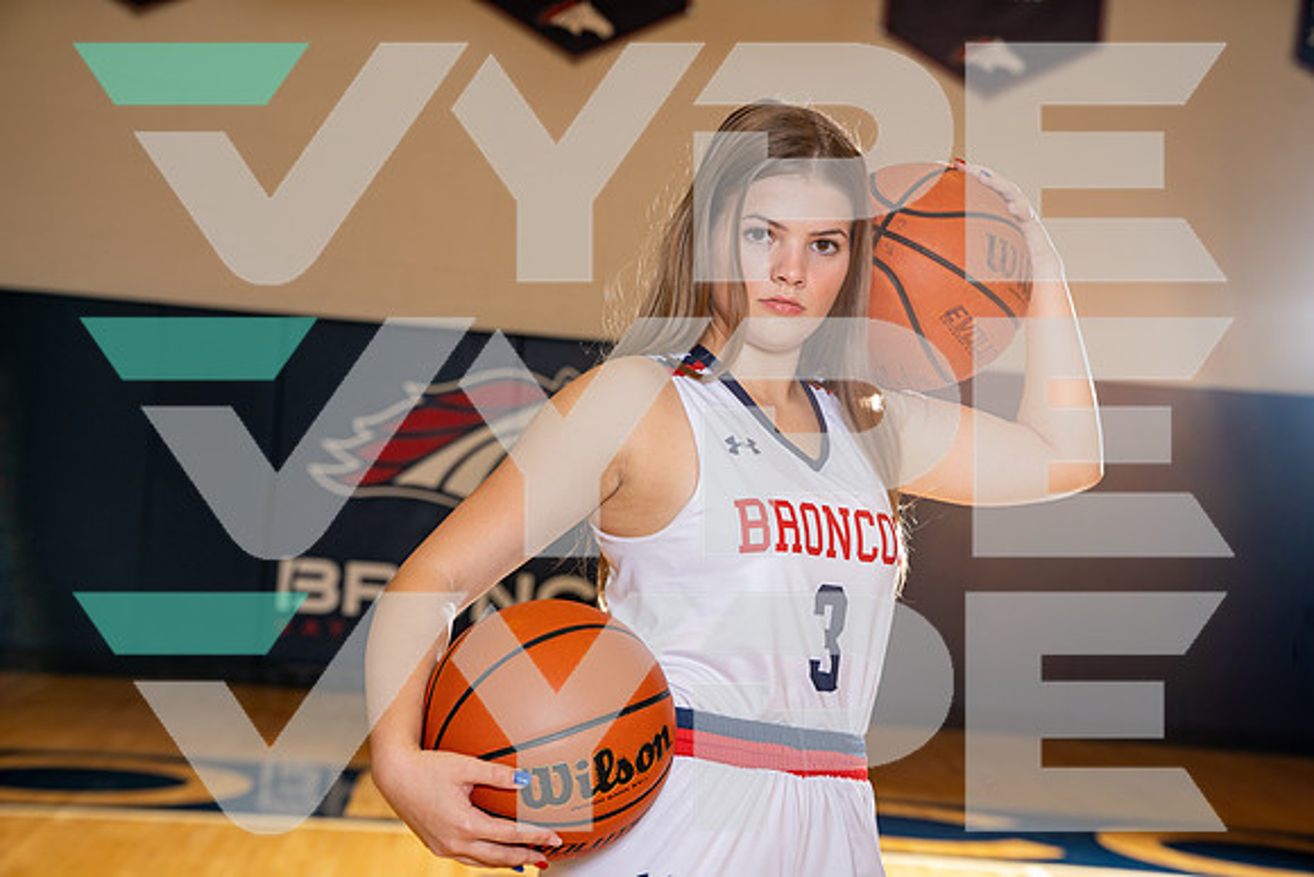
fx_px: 2081
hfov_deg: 35.0
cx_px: 657
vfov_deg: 23.8
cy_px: 438
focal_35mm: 57
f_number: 4.5
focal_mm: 57
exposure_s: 1/250
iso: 400
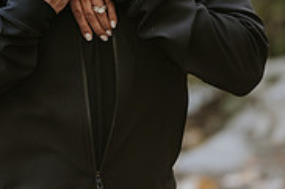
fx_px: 2143
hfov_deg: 7.6
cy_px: -92
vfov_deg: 5.0
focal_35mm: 271
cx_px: 38
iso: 500
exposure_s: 1/1000
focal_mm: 85
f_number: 1.8
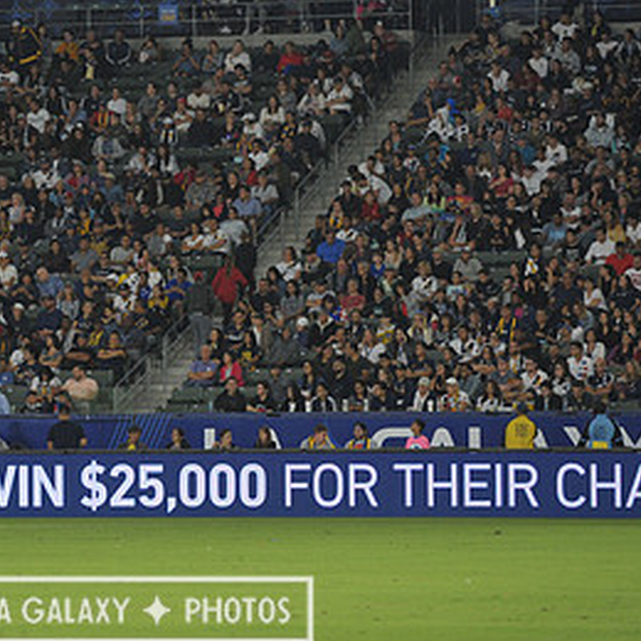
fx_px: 5552
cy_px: 239
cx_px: 138
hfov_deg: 6.6
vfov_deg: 6.6
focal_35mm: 265
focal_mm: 140
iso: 1250
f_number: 2.8
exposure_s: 1/1000
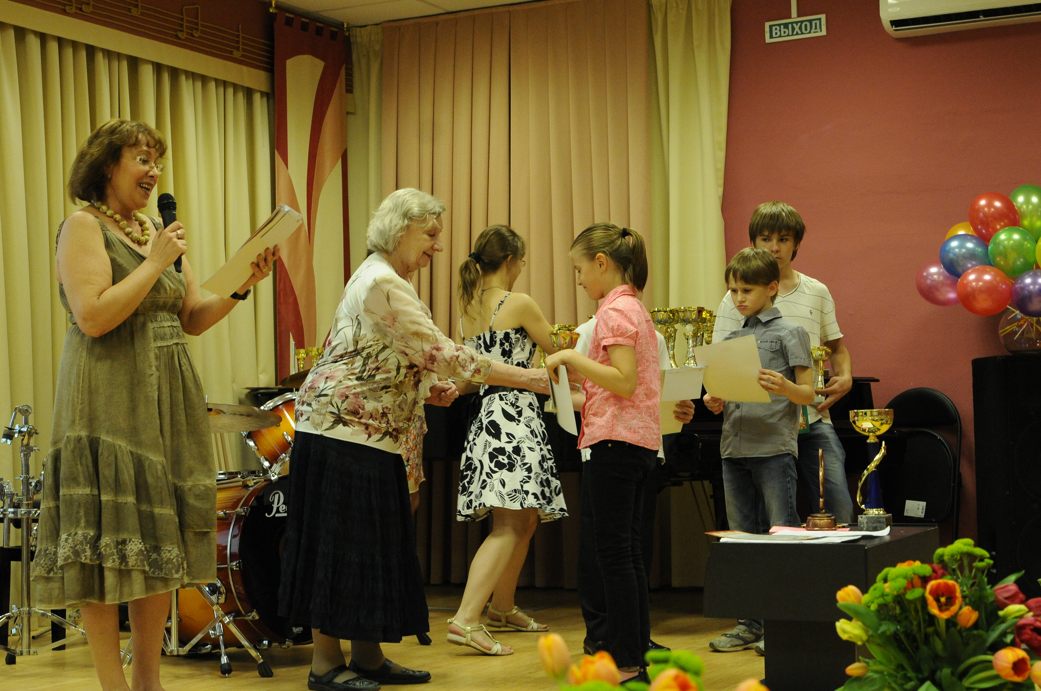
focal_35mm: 66
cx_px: 520
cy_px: 346
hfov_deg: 30.5
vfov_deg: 20.6
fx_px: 1906
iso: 1600
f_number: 4.5
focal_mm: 44
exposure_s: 1/60
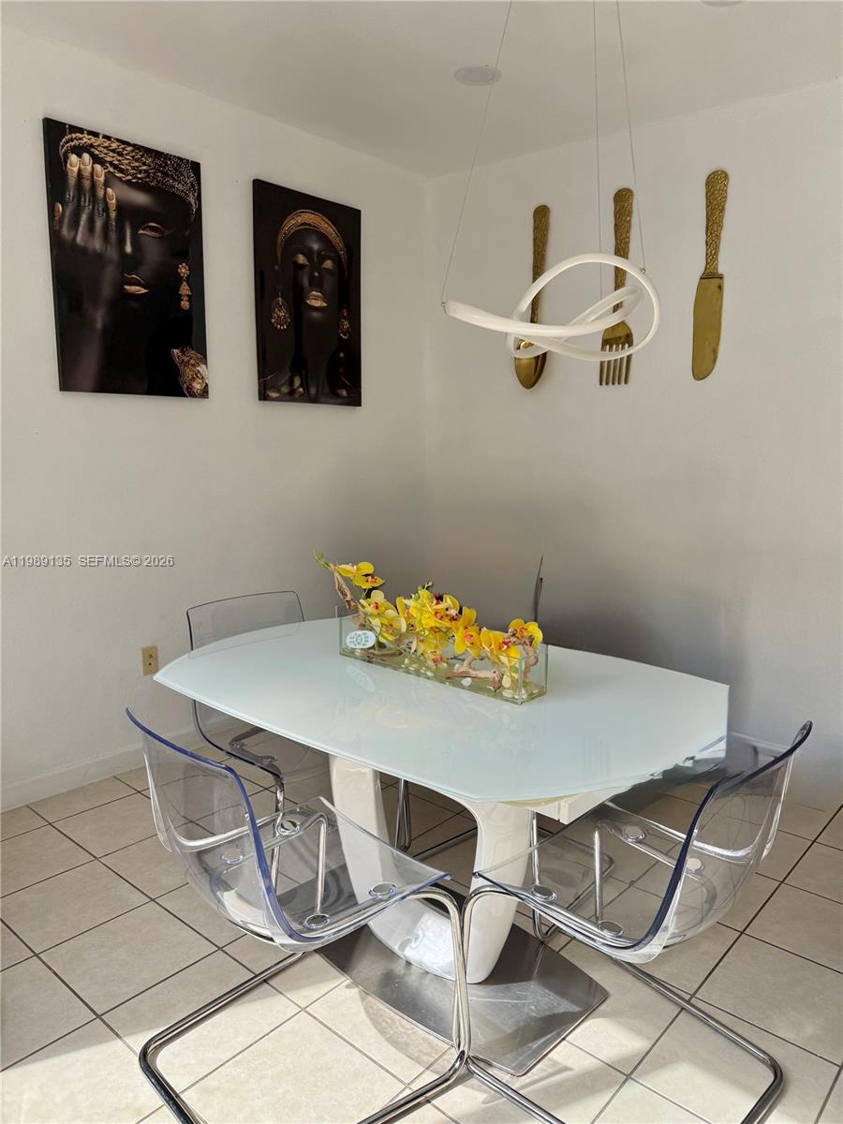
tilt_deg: -8.3
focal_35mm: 24
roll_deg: -0.9
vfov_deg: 71.6
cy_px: 562
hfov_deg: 56.8
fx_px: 779
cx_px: 422
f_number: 1.78
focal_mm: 6.76
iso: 100
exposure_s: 1/1018
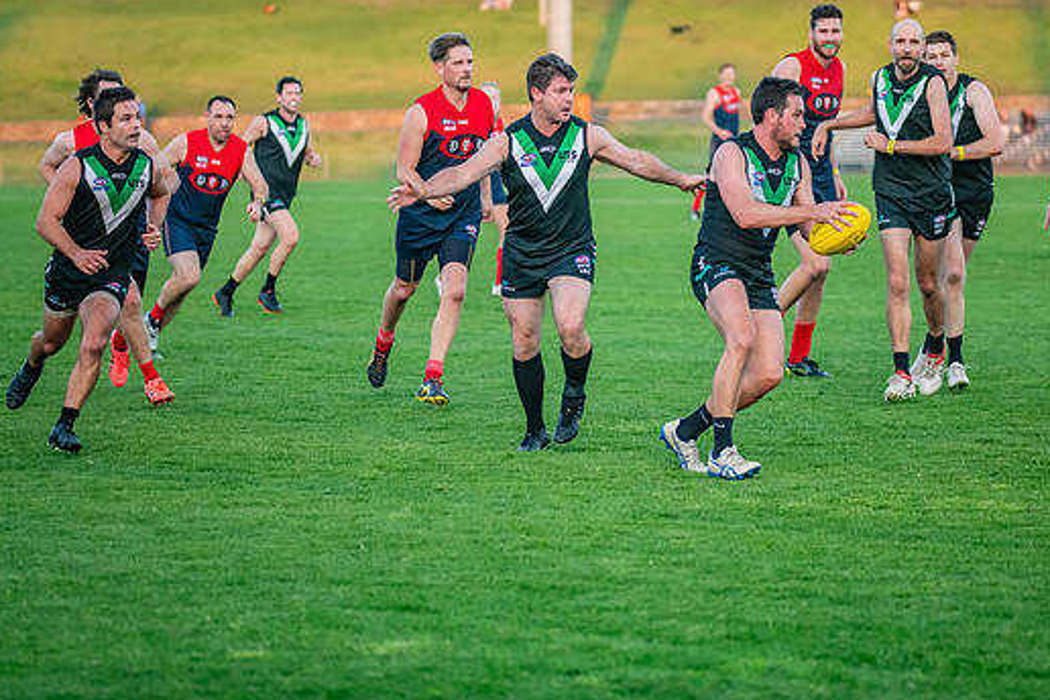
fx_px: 3937
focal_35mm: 135
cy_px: 310
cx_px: 586
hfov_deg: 15.2
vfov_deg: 10.2
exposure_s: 1/1600
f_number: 2.8
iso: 2500
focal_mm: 120
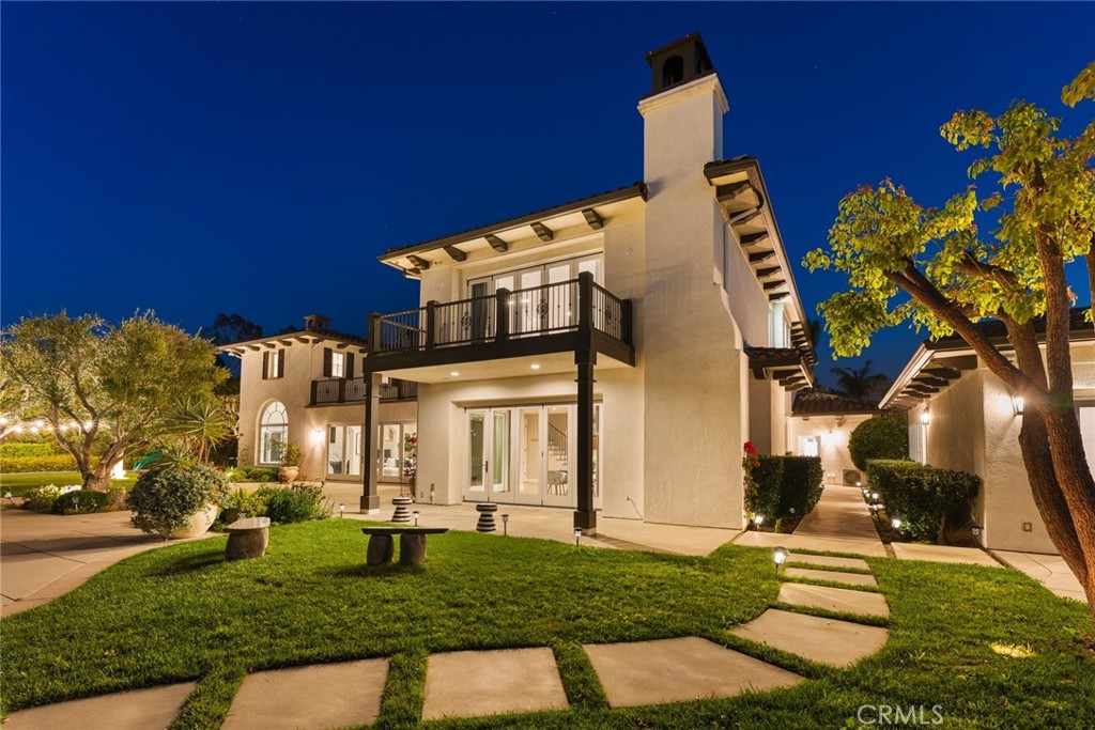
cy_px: 365
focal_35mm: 16
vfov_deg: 75.2
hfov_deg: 98.2
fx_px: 475
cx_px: 548
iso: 400
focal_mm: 15.6
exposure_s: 5
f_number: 5.6
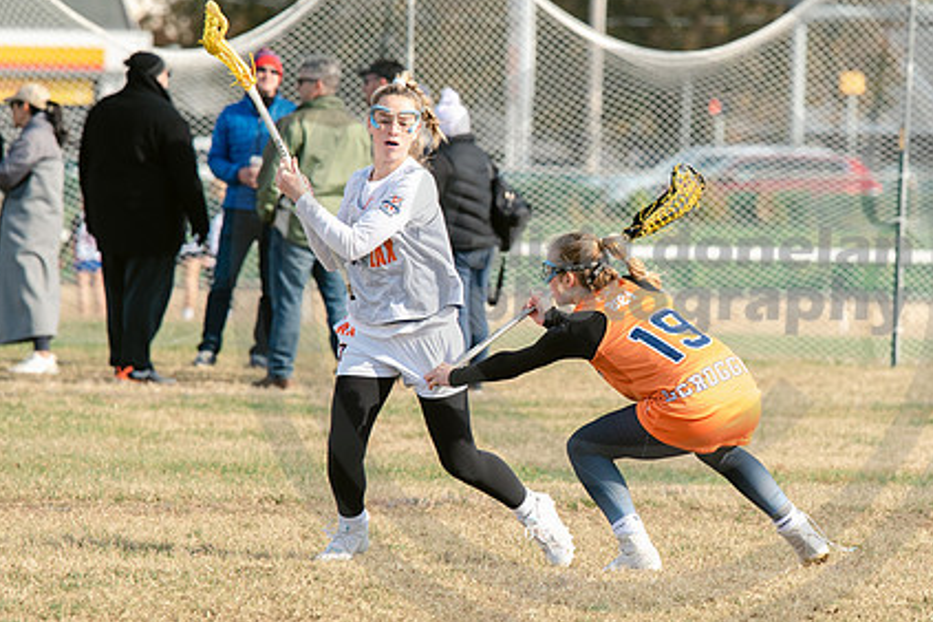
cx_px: 698
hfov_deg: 4.8
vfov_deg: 3.2
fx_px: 11040
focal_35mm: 426
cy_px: 323
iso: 250
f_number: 4.5
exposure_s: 1/1250
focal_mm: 200
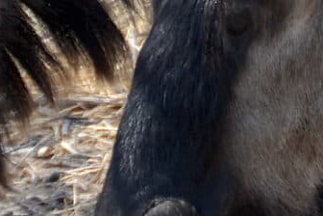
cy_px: -231
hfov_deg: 1.3
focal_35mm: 1540
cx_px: 697
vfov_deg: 0.9
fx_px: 13814
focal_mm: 135
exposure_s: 1/640
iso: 200
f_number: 6.3
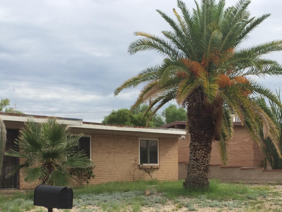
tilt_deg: +0.6
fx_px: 432
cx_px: 139
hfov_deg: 36.2
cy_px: 177
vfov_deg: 26.9
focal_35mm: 53
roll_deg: -1.1
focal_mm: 4.15
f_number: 2.2
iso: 32
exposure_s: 1/1866
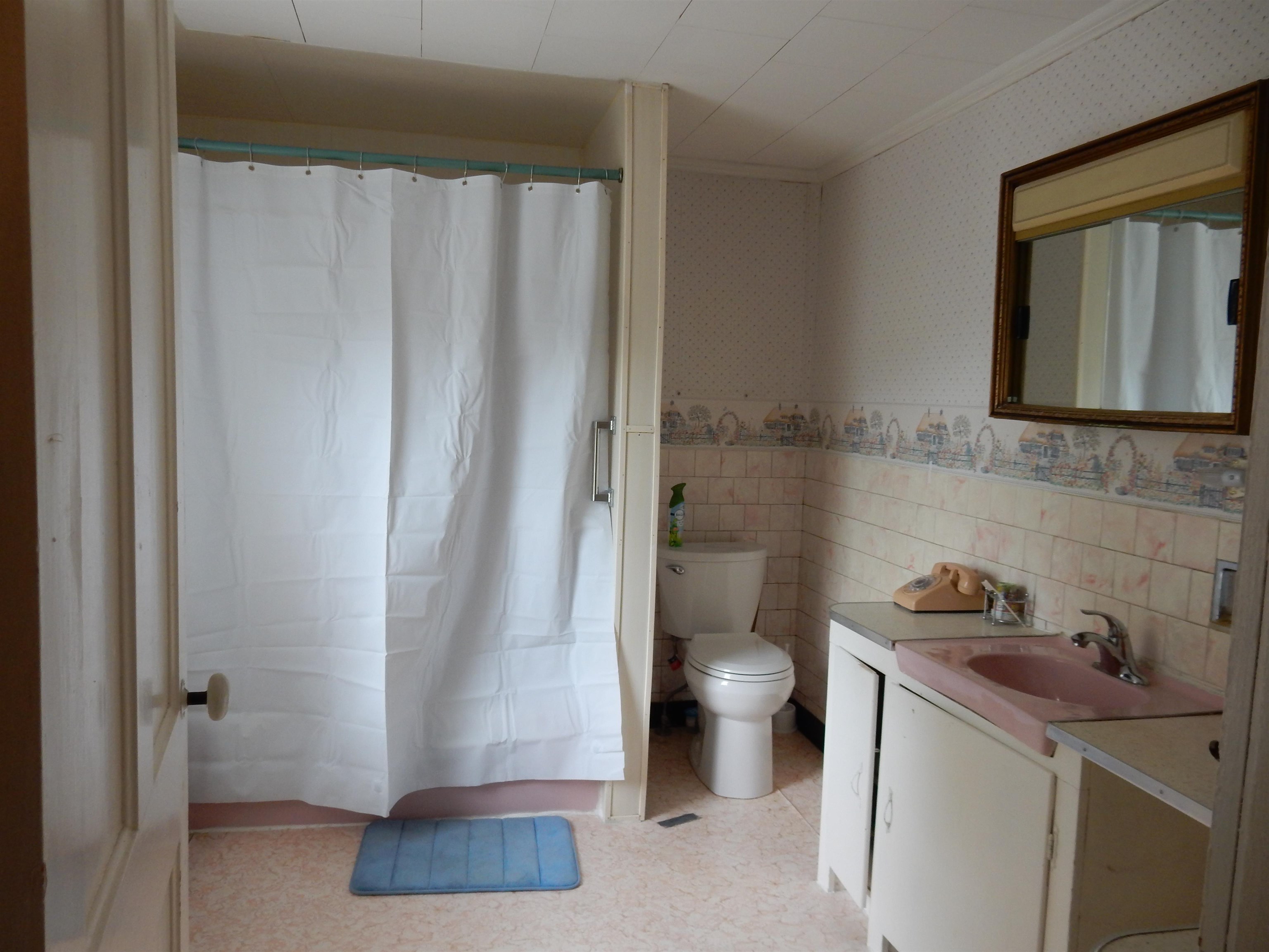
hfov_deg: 69.4
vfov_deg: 54.9
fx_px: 916
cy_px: 476
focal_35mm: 25
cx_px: 634
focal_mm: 4.5
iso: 160
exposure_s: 1/30
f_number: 3.7
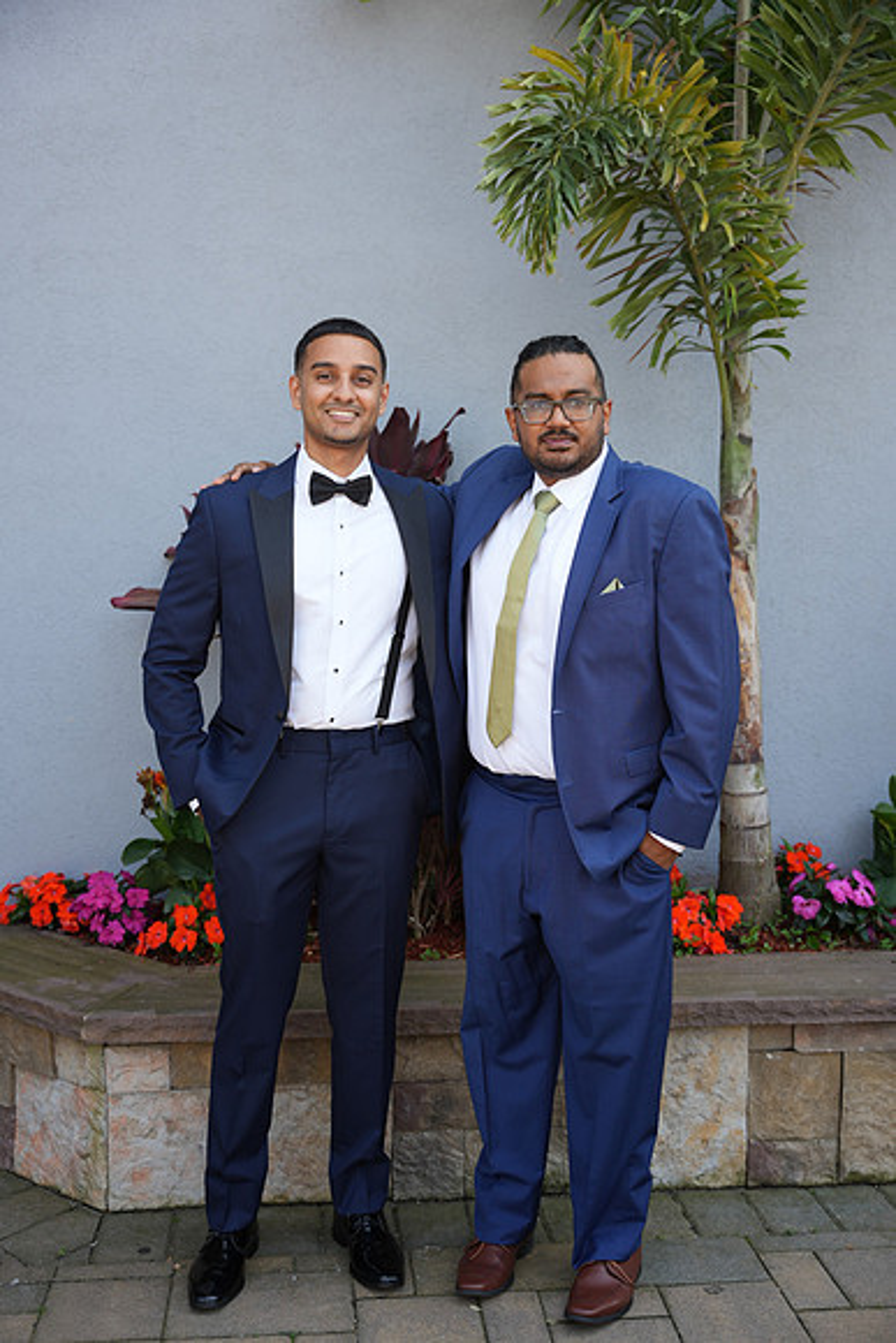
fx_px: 1481
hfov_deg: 33.7
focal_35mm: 40
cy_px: 672
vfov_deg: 48.8
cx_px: 448
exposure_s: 1/320
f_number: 2.8
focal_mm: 39.7
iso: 125
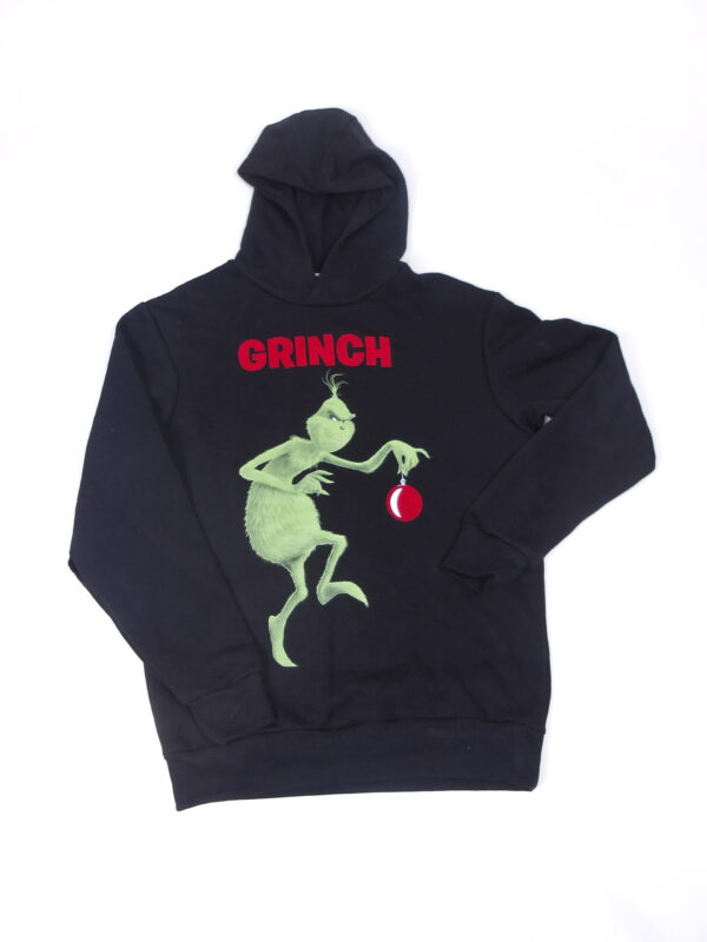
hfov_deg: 51.4
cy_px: 471
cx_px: 354
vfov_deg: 65.3
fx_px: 735
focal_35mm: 27
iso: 100
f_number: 3
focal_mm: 4.9
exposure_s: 1/32
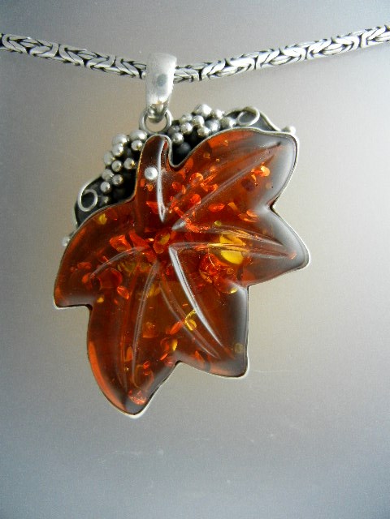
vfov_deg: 60.0
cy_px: 260
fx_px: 451
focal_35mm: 30
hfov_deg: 46.8
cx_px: 195
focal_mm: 5.4
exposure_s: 1/37.1
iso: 400
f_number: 3.5
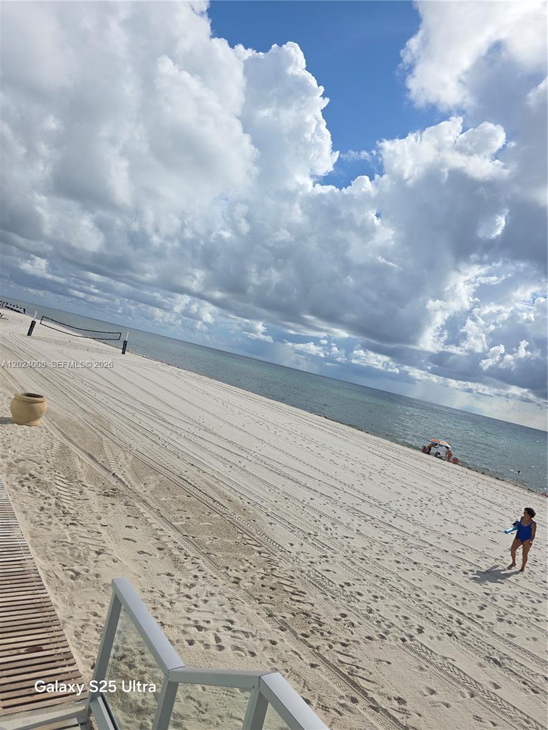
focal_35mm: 23
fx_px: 485
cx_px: 274
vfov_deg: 73.9
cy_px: 365
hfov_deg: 58.9
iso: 12
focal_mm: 6.3
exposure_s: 1/1839
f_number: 1.7
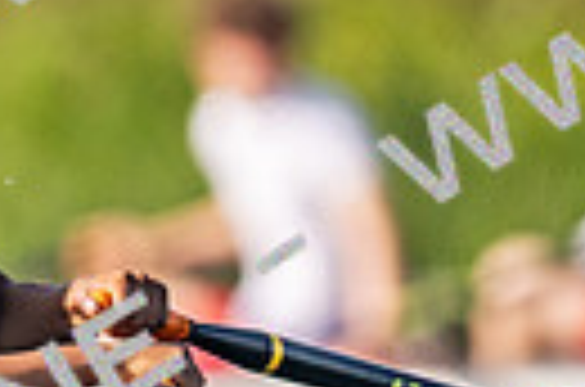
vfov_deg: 0.3
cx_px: 50
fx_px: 65328
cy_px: 279
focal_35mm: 4030
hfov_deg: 0.5
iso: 160
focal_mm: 600
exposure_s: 1/2500
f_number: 4
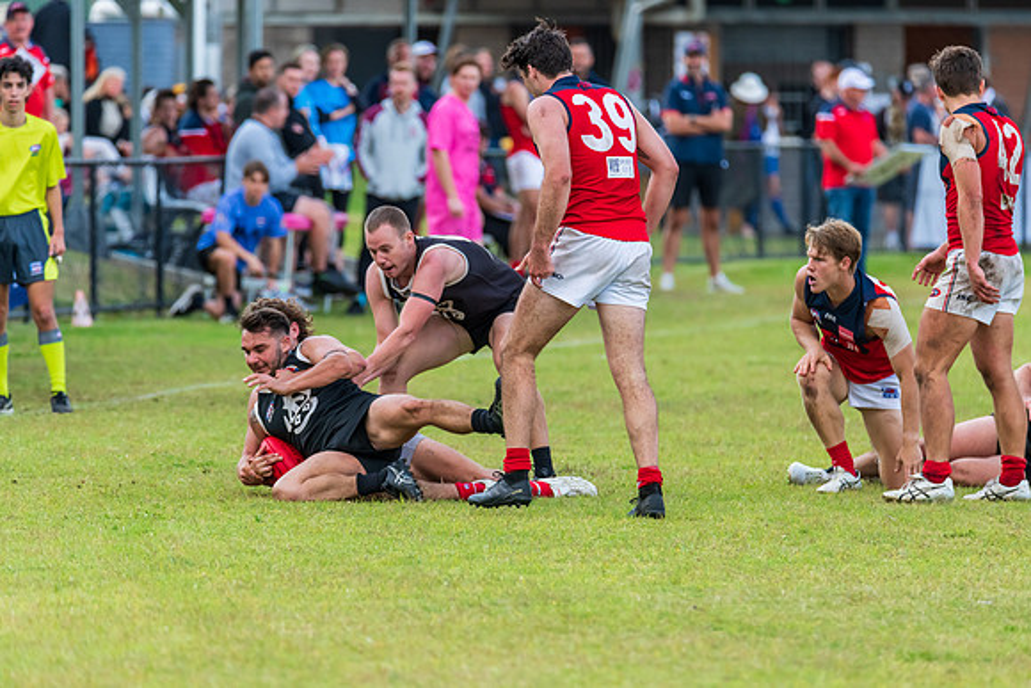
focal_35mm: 409
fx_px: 11702
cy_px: 344
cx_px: 522
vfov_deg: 3.4
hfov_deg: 5.0
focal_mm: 400
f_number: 6
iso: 1000
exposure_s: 1/1250
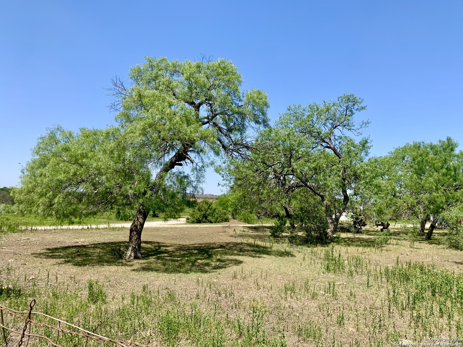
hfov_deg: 67.3
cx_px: 232
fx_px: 348
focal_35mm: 26
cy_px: 174
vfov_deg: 53.1
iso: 25
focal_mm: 4.25
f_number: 1.8
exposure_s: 1/1585
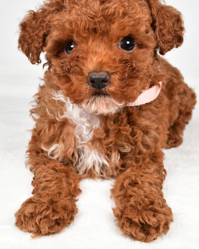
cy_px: 102
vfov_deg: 38.7
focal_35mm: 48
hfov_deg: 31.5
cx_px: 99
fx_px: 353
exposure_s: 1/500
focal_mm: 28
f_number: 11
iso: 4000
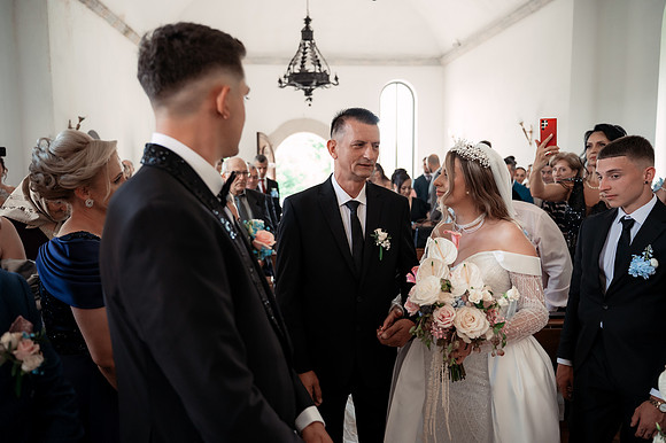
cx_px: 333
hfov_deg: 65.5
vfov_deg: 46.4
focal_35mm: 28
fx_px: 518
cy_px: 222
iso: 1600
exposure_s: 1/200
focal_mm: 28
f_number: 2.8
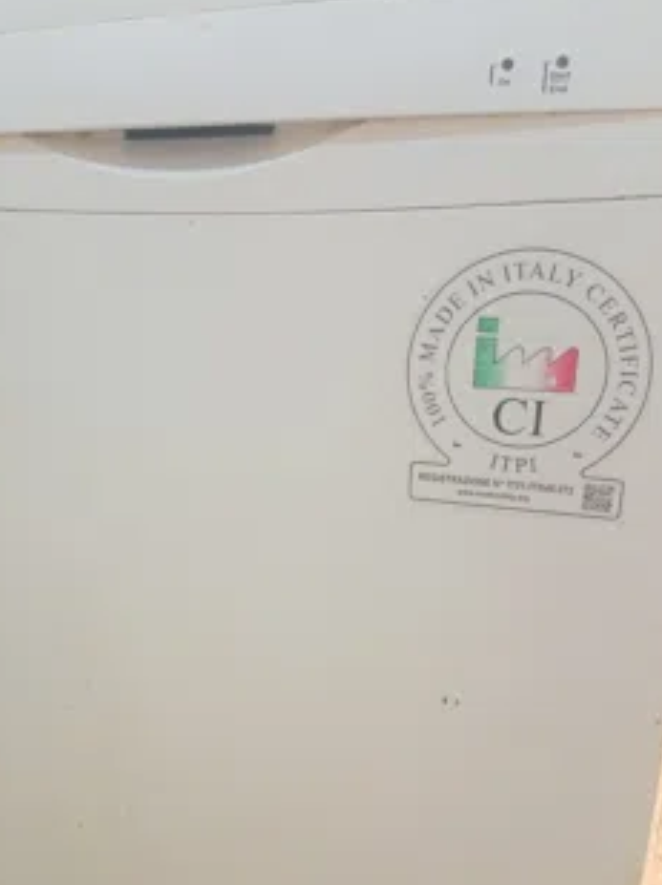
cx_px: 252
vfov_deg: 52.2
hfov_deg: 40.4
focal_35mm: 35
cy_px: 541
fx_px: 894
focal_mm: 4.11
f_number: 1.6
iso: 3217
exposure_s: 1/30
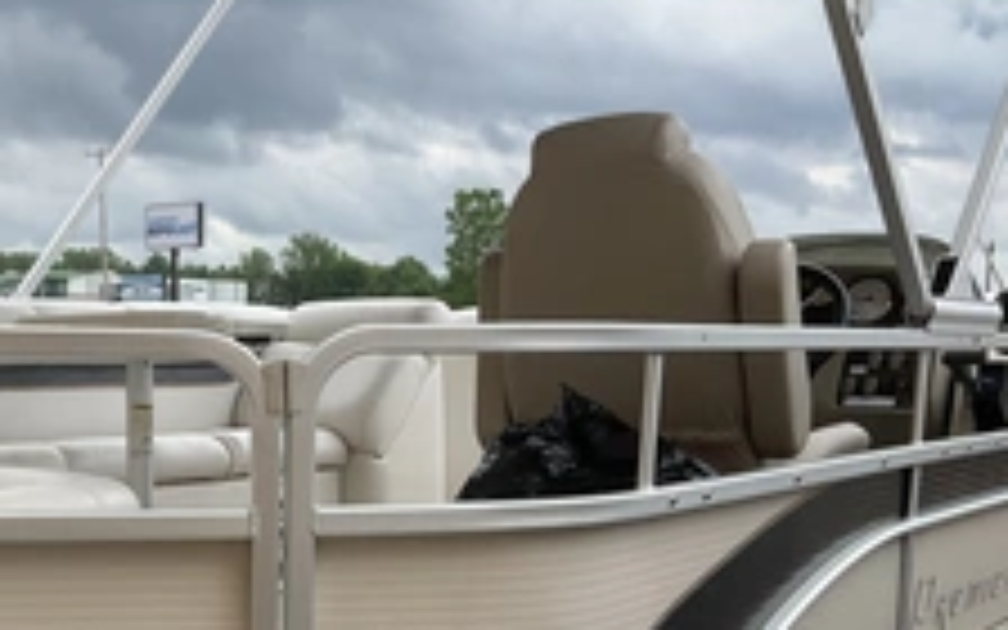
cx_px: 252
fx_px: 1511
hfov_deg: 36.1
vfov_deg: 22.8
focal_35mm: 55
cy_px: 608
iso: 25
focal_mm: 3
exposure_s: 1/842
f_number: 1.8
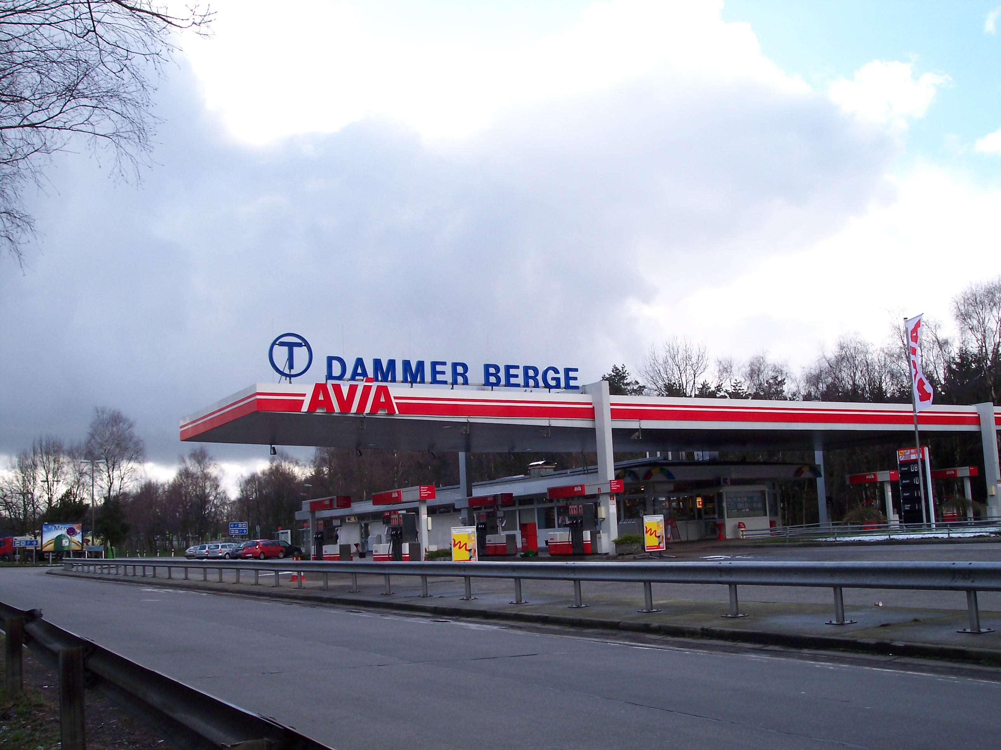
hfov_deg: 49.0
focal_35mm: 38
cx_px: 500
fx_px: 1098
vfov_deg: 37.7
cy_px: 375
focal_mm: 8
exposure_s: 1/350
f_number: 4.8
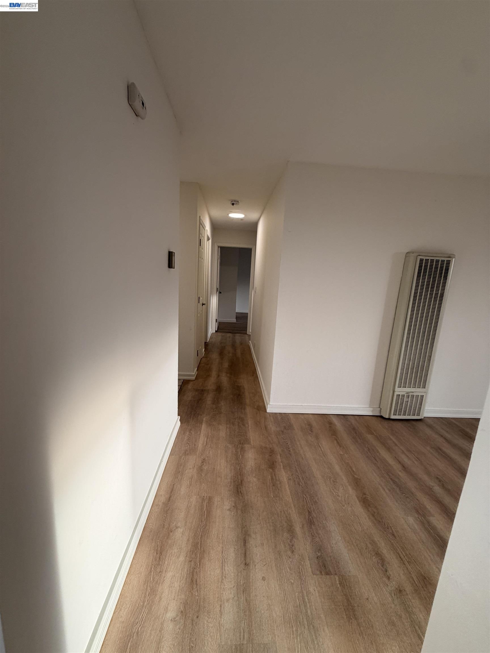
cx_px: 245
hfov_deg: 85.7
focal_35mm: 14
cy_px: 326
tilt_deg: -10.5
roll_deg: -3.9
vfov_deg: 102.1
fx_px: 264
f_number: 2.2
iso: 160
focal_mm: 2.22
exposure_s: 1/120
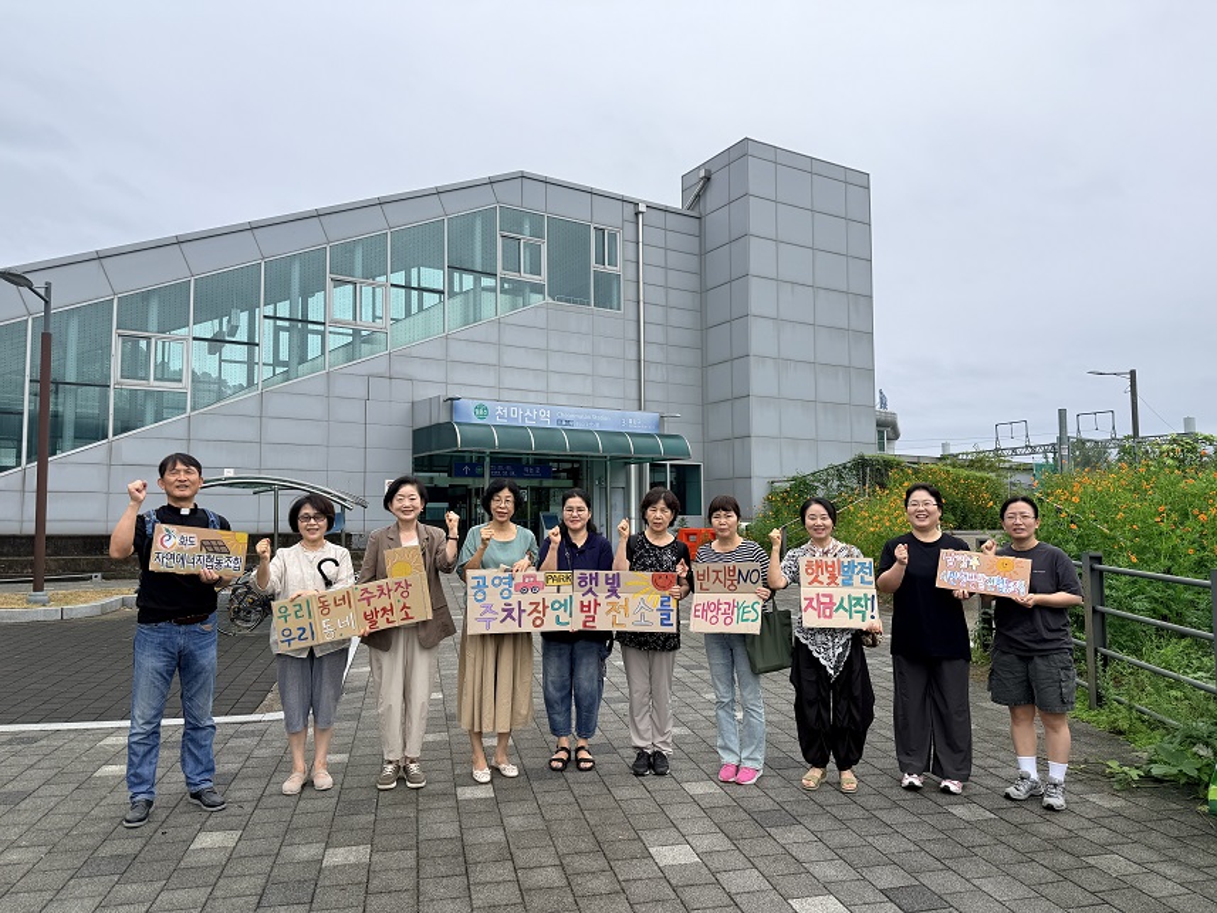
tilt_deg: +4.3
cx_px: 608
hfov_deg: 71.6
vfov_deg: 56.8
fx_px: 844
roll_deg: +0.6
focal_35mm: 24
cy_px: 456
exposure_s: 1/1060
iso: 80
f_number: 1.78
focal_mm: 6.76
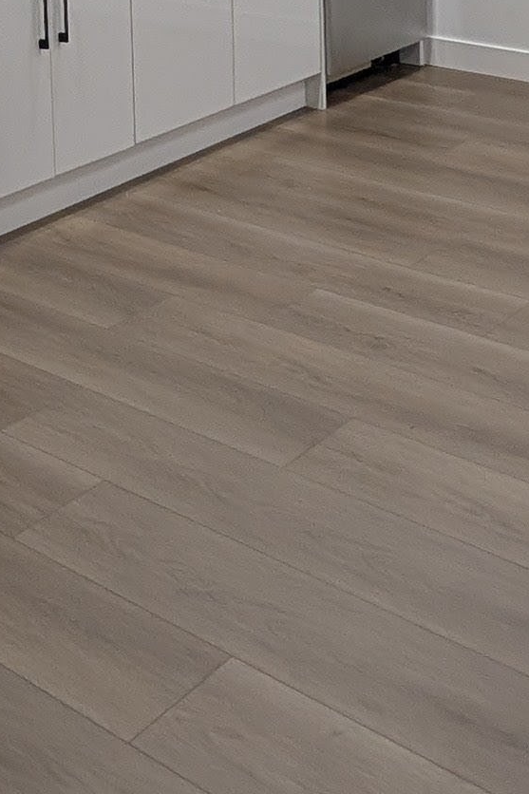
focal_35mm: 61
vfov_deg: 29.2
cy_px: -110
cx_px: 21
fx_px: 1345
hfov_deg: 21.6
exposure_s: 1/60
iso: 62
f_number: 1.7
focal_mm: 2.02
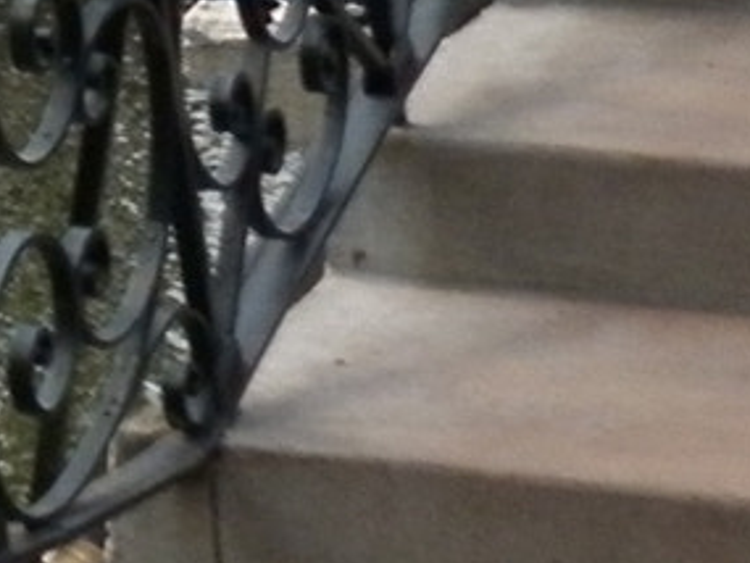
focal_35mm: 201
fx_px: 4357
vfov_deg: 7.1
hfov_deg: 8.6
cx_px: -1255
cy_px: -616
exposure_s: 1/500
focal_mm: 5
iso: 80
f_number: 2.8
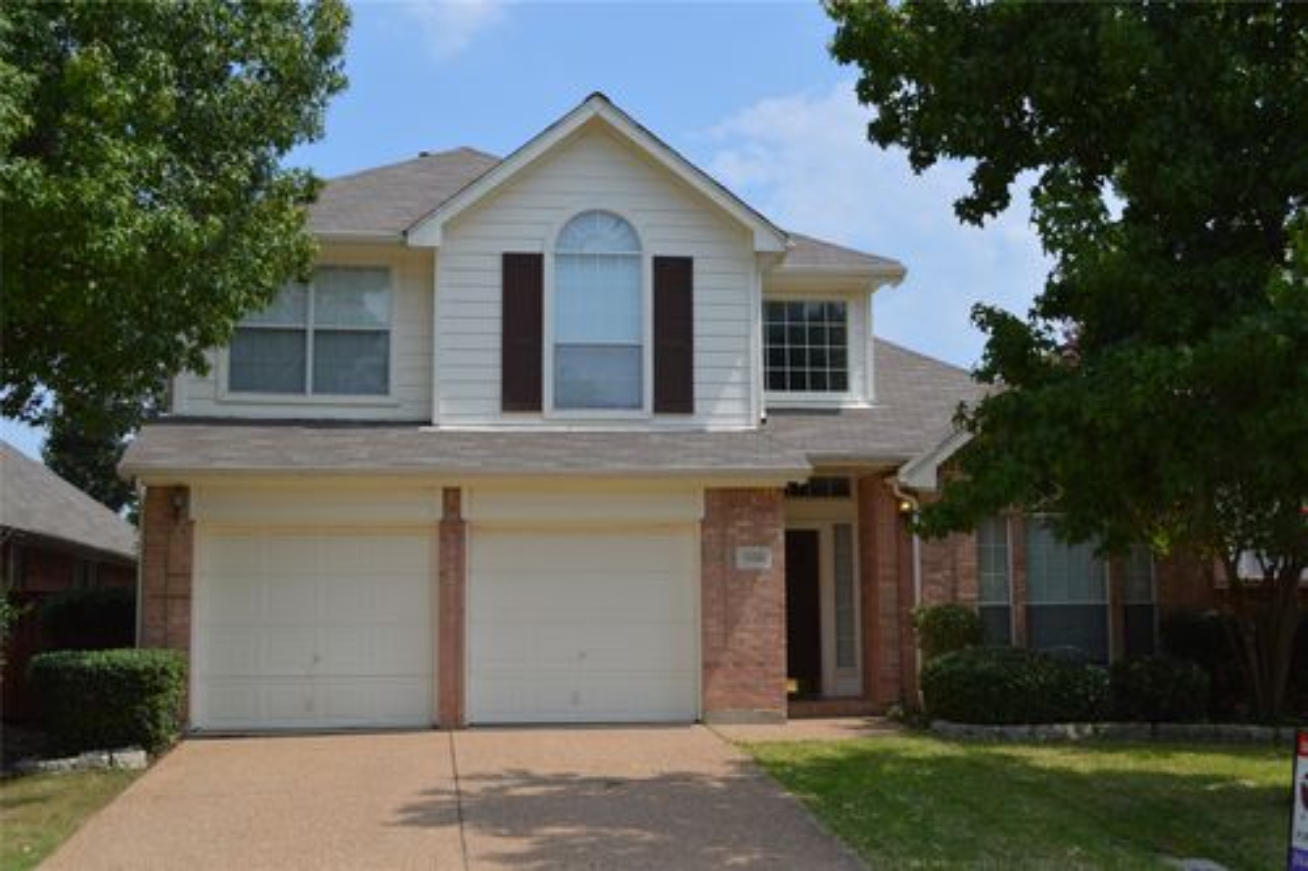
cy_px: 436
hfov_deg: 46.4
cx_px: 654
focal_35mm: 42
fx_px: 1525
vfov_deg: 31.9
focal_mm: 28
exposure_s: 1/1600
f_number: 6.3
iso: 400
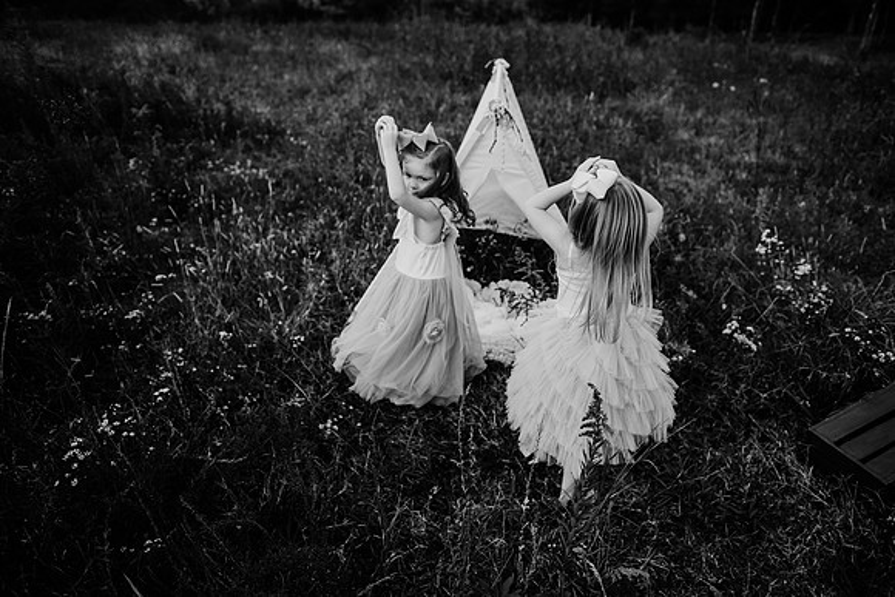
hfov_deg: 73.7
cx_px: 448
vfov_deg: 53.2
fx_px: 597
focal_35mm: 24
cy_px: 298
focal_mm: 24
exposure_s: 1/800
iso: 250
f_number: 2.5
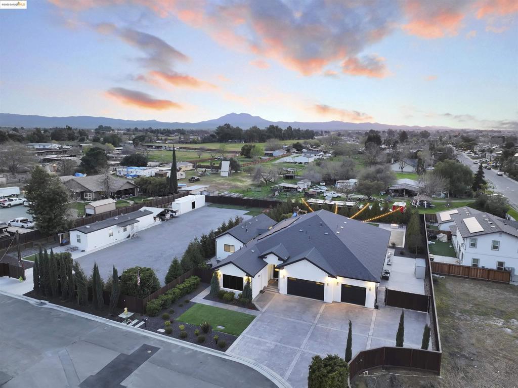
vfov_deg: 56.8
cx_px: 259
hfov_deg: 71.6
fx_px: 359
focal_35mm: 24
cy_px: 194
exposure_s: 1/15
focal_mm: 12.29
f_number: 2.8
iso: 310
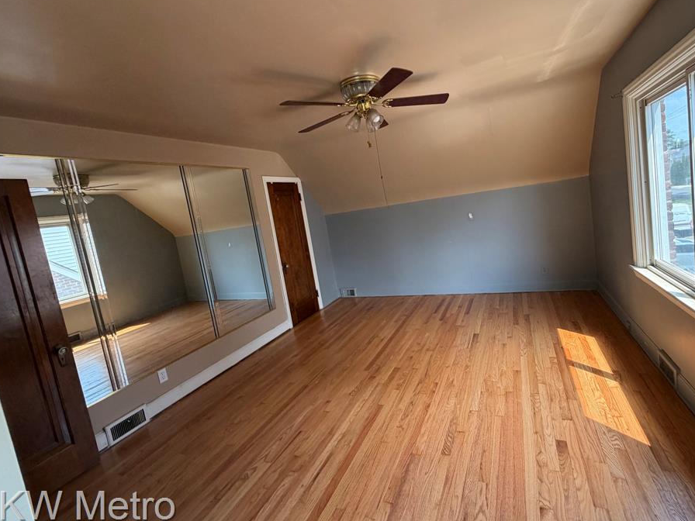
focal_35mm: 16
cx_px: 388
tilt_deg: -5.8
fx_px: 321
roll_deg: +9.8
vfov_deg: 77.9
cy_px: 236
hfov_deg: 94.1
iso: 160
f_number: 2.2
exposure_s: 1/121
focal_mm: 2.22
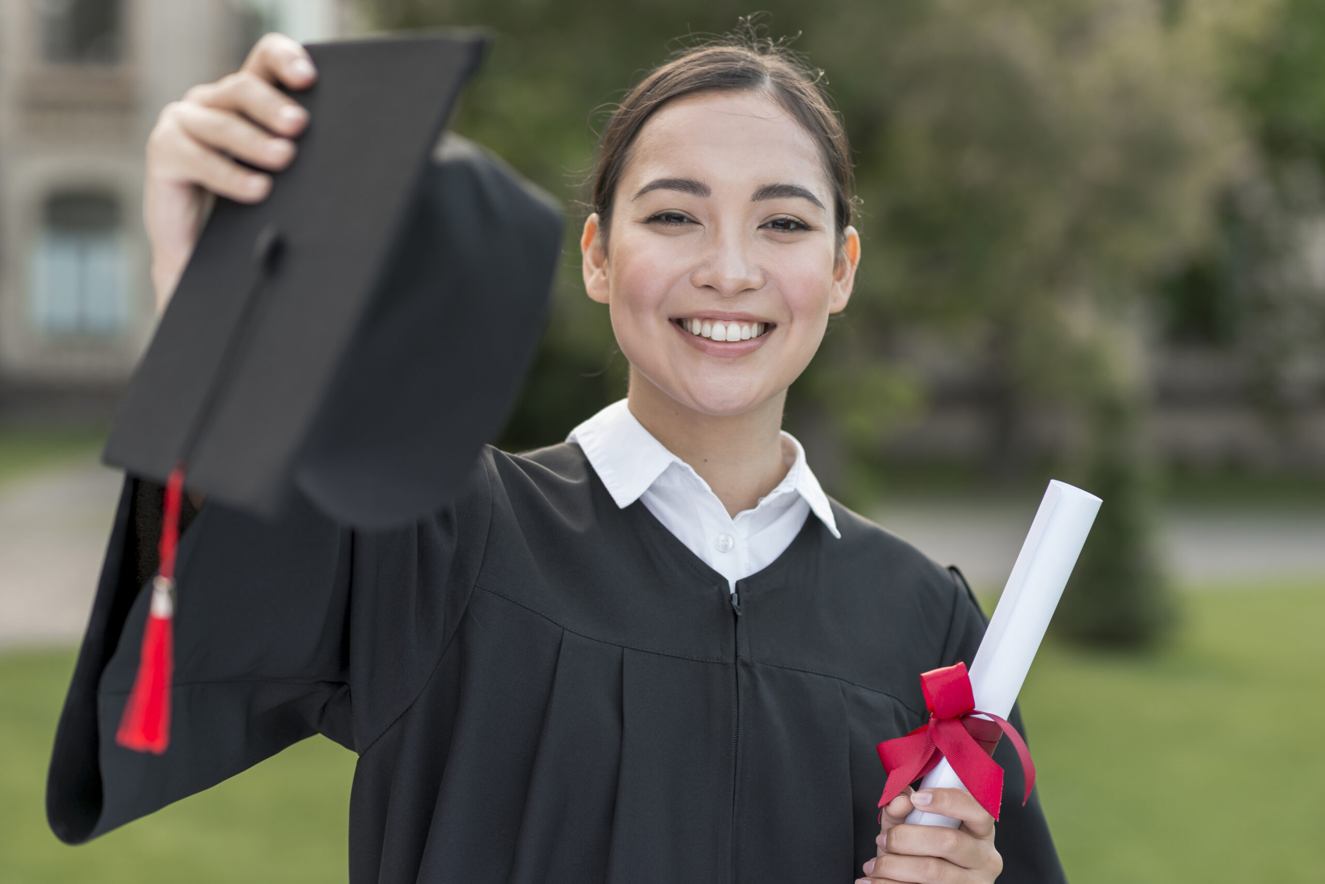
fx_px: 3130
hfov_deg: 23.9
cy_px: 442
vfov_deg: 16.1
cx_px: 662
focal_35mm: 85
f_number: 3.2
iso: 320
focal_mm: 85
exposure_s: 1/320
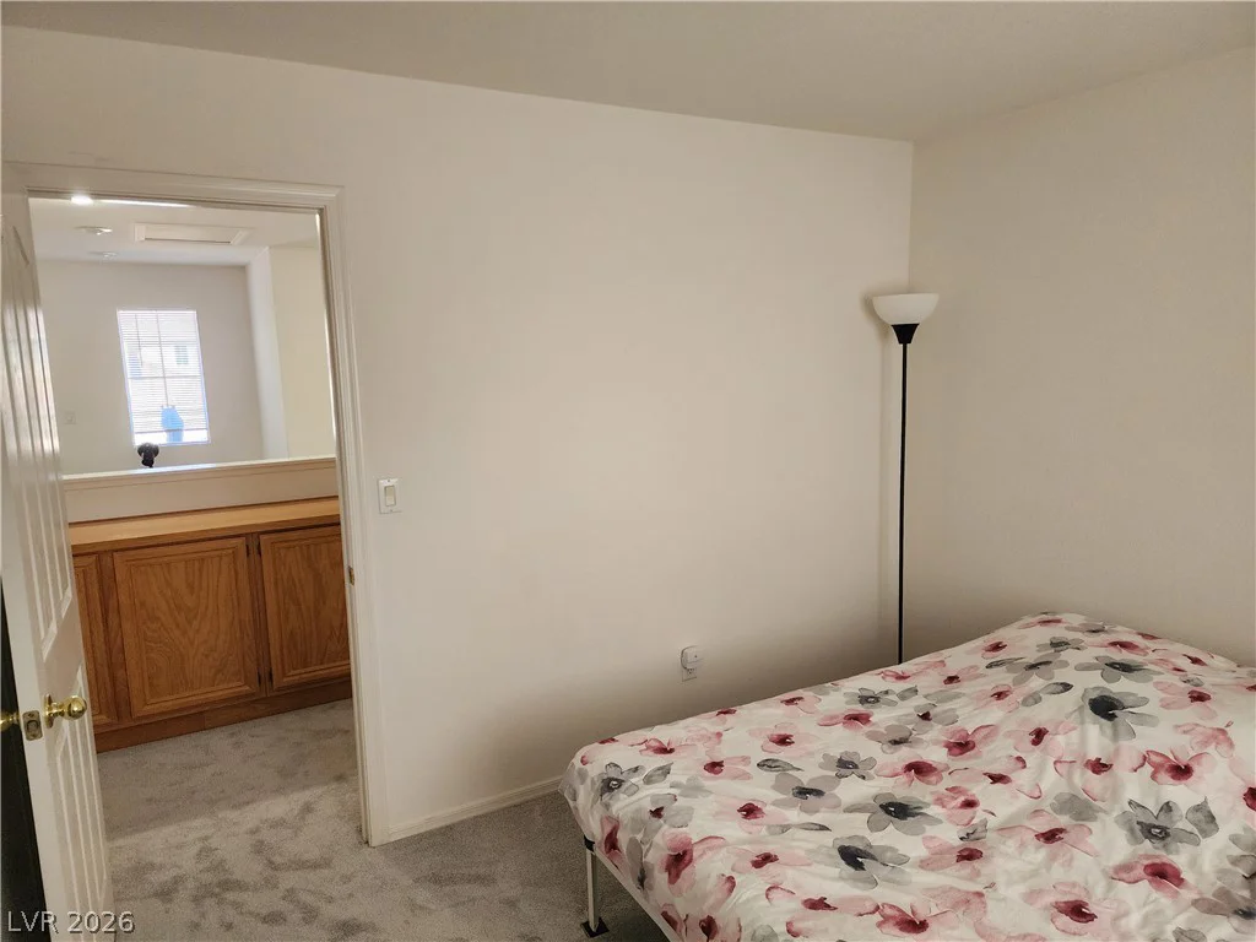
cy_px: 471
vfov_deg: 58.9
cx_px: 628
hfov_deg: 73.9
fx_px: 835
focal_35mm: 23
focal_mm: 6.4
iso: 500
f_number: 1.8
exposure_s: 1/120
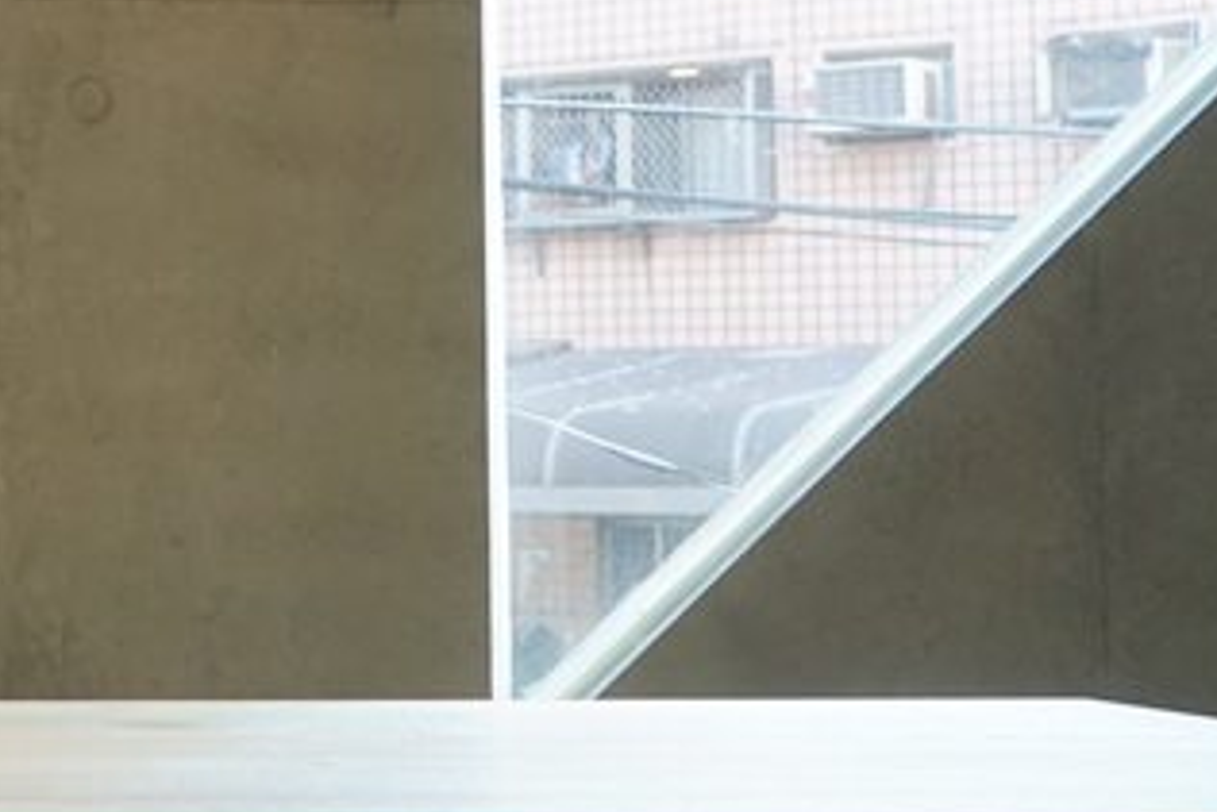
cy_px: 237
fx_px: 3213
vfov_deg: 14.4
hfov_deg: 19.5
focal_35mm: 95
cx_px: -447
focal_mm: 30
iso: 200
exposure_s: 1/60
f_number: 4
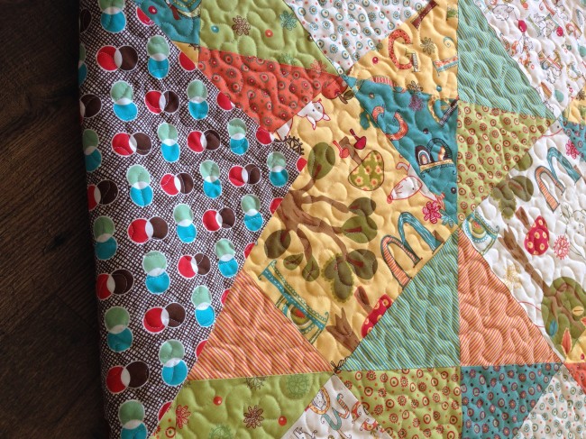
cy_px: 220
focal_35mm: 33
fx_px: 558
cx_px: 293
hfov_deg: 55.4
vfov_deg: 42.9
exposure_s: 1/60
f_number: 2.4
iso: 50
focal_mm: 4.12
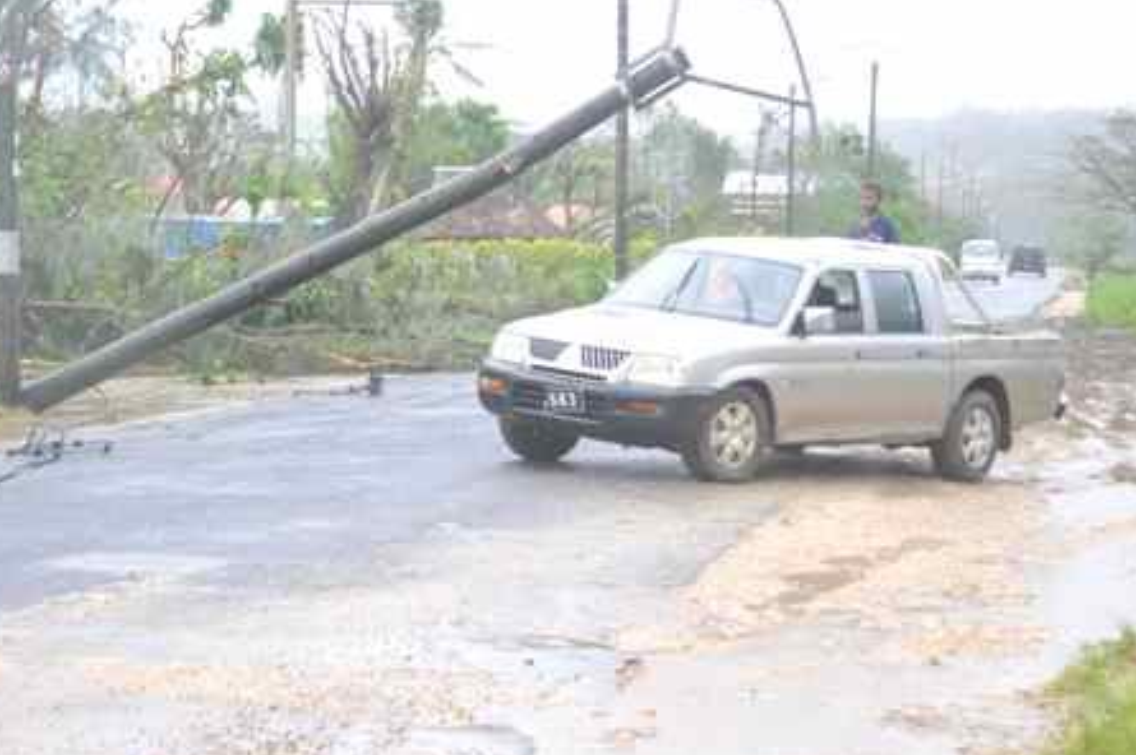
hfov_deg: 21.4
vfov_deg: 14.3
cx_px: 411
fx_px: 2995
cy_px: 230
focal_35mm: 95
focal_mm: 66
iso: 200
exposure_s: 1/80
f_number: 4.8
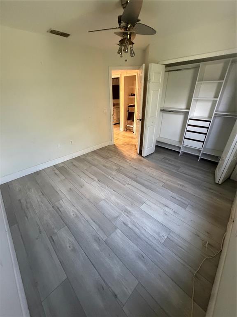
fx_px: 128
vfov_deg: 102.1
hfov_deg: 85.7
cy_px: 158
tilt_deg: -27.2
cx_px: 118
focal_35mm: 14
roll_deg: +0.2
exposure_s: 1/60
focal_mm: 2.22
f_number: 2.2
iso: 500
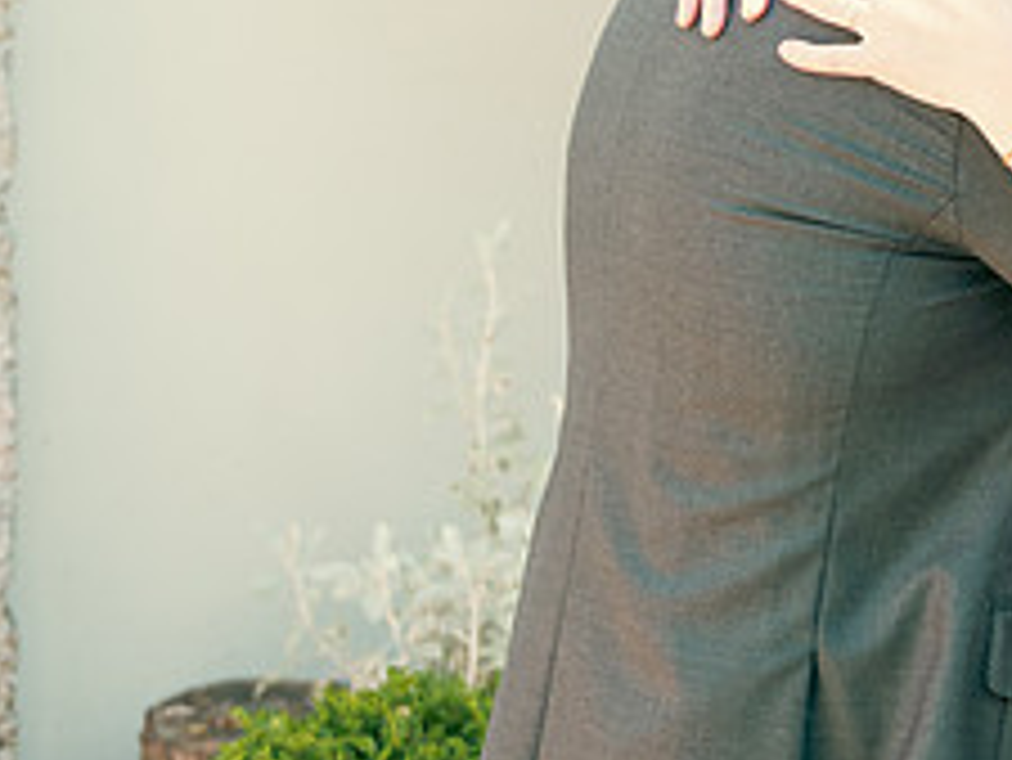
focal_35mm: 99
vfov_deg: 14.8
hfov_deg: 19.1
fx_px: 2896
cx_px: 1079
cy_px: 92
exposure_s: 1/250
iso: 160
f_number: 3.5
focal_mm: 40
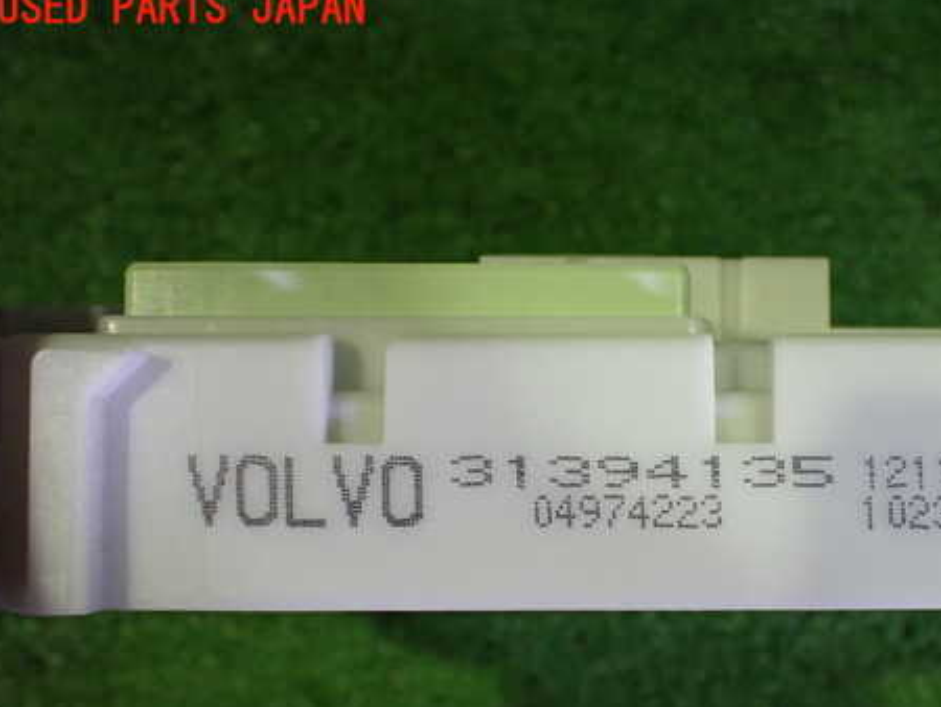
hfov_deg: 46.2
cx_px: 613
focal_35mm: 40
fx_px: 1088
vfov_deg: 35.7
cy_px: 454
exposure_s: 1/100
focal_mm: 5.4
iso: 800
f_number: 2.3
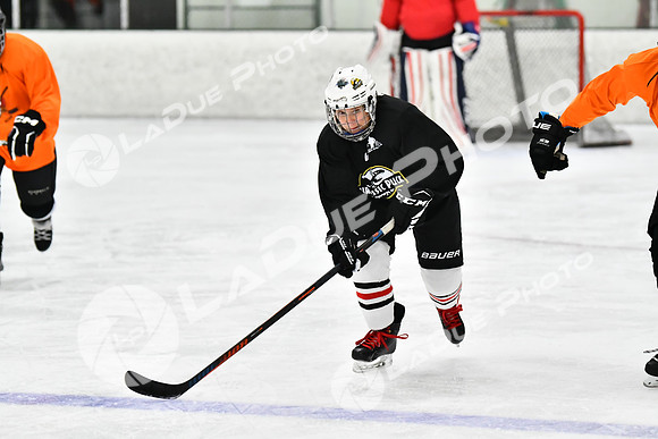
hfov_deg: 10.5
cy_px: 220
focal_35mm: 195
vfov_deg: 7.0
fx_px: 3565
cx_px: 329
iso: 5000
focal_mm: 130
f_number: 2.8
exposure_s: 1/1250
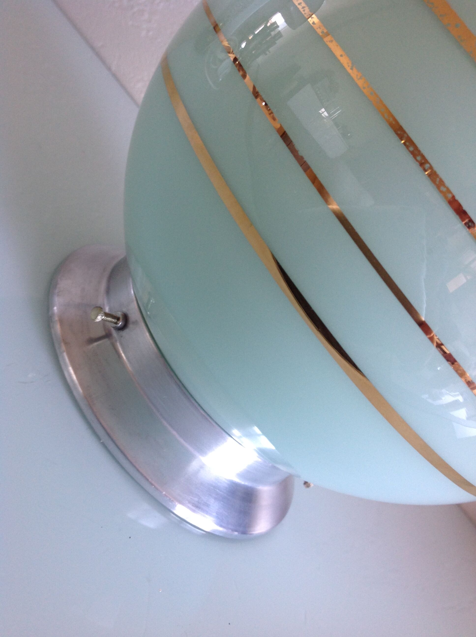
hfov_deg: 40.6
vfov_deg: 52.7
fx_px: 643
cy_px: 318
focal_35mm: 35
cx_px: 238
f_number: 2.4
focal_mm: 4.28
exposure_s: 1/15
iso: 80
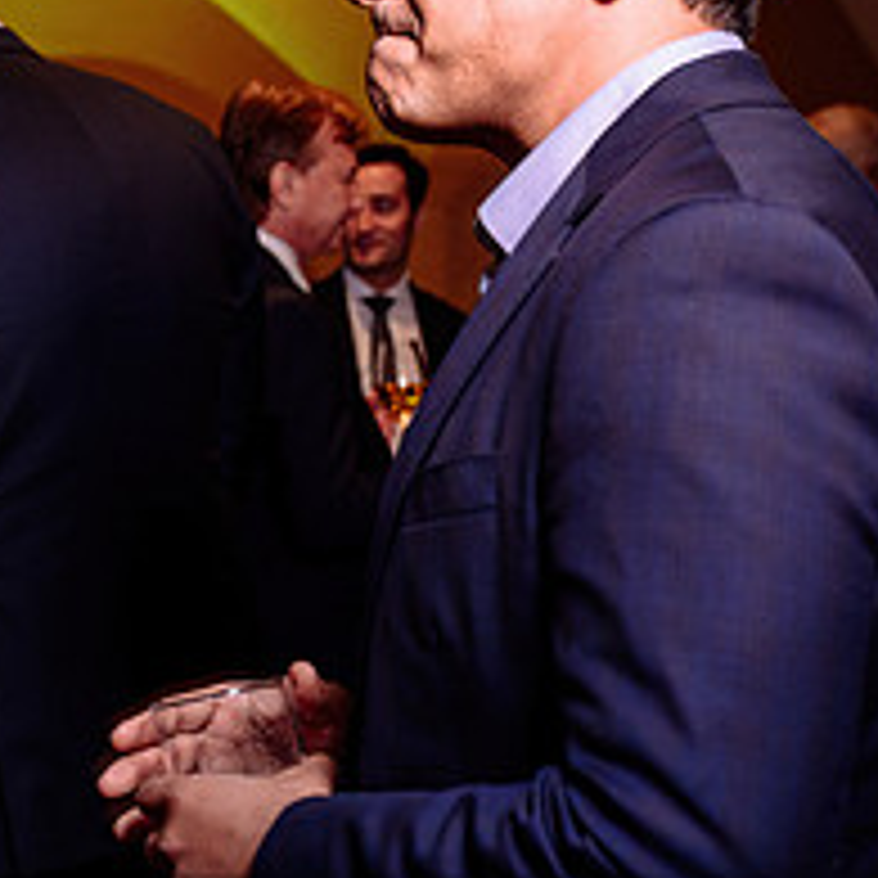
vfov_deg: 17.2
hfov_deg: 16.9
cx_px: 44
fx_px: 2898
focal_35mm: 101
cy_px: 363
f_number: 4
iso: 800
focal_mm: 38
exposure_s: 1/60
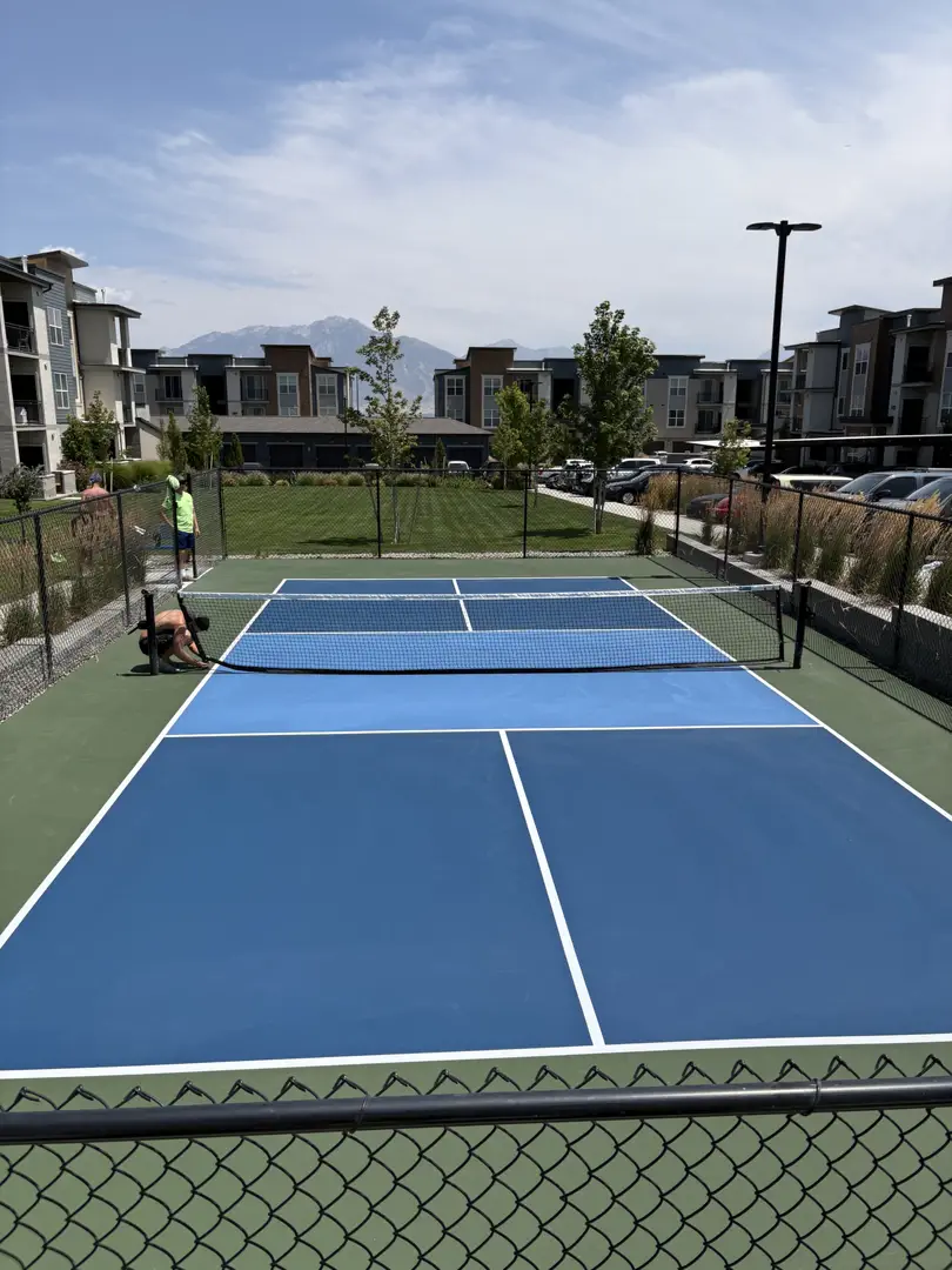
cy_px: 635
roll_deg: -0.4
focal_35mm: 26
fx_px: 953
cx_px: 476
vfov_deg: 67.3
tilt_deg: -12.6
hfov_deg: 53.1
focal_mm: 5.96
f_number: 1.6
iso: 50
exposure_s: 1/5348
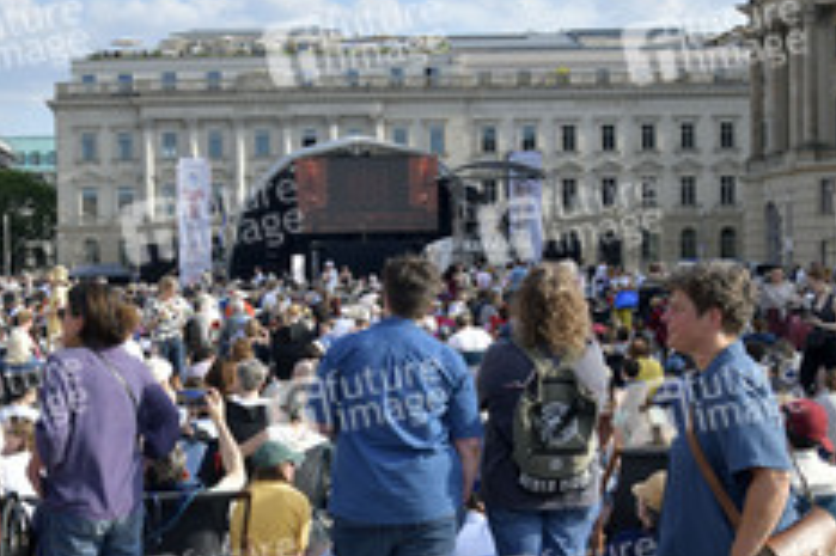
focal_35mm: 62
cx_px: 260
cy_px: 312
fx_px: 1439
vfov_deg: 21.9
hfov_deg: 32.1
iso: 160
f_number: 8
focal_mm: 32
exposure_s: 1/200
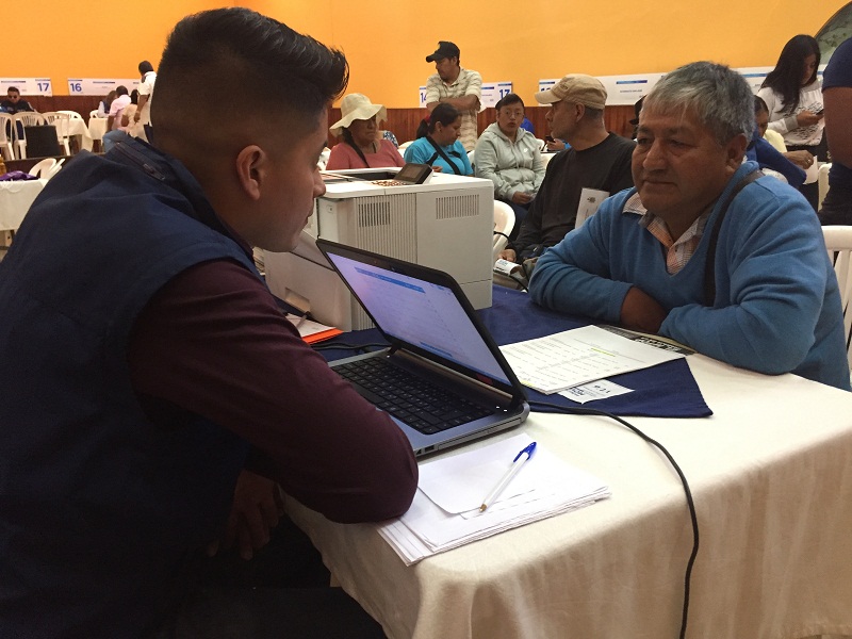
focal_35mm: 29
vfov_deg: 48.2
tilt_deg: -14.6
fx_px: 714
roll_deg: +0.5
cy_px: 320
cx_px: 426
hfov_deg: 61.7
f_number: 2.2
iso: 250
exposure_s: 1/24
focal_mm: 4.15
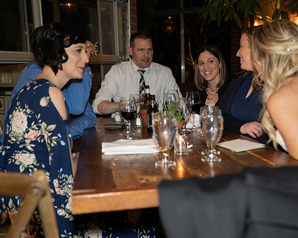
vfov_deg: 33.4
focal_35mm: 45
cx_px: 180
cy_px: 119
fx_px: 397
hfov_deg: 41.0
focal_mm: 39
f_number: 2.8
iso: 2000
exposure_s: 1/160
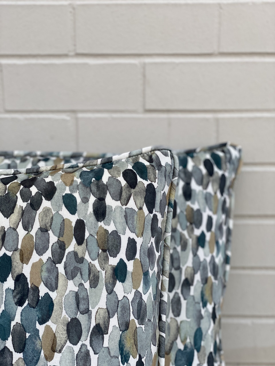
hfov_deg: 28.0
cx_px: 138
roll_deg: +0.2
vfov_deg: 36.8
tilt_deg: -10.9
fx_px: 551
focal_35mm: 52
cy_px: 183
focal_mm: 6
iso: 20
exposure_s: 1/192
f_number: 2
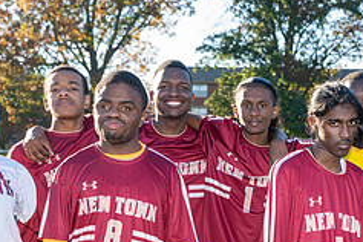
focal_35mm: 112
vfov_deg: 12.1
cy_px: 260
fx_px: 1129
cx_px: 256
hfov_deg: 18.2
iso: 100
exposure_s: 1/200
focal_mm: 34.5
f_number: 4
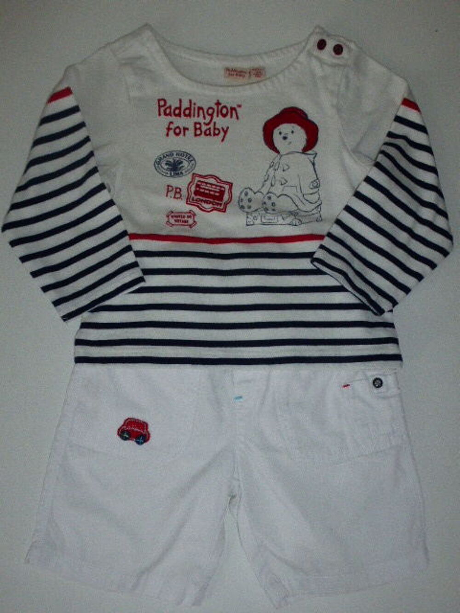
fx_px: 549
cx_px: 230
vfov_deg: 58.3
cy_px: 306
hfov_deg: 45.4
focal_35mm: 31
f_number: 3.6
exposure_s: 1/60
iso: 500
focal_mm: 5.4
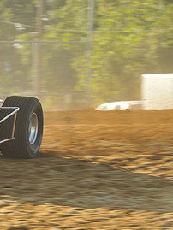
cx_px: -72
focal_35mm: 373
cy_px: 123
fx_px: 2484
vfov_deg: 5.3
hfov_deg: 4.0
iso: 400
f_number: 9
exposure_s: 1/320
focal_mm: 180
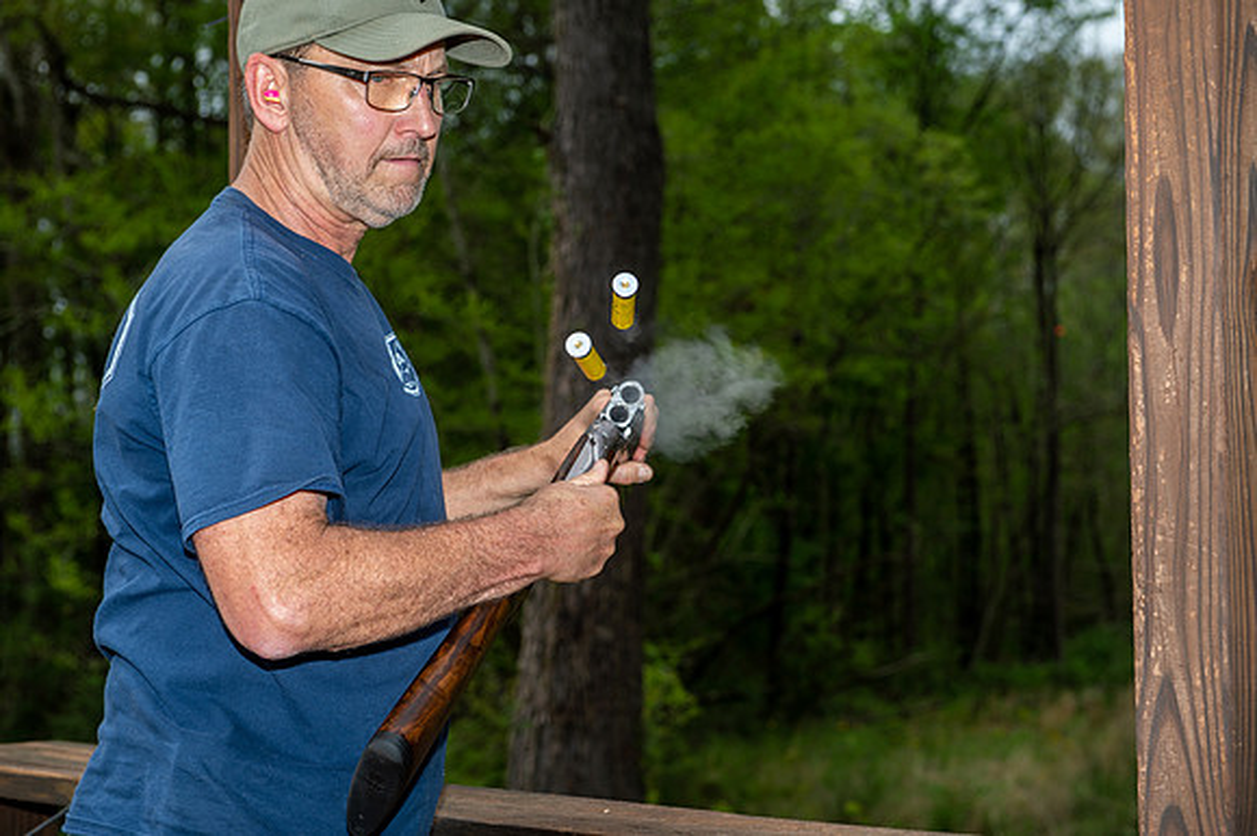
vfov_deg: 19.4
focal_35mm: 70
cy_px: 418
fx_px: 2443
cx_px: 628
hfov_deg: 28.9
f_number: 7.1
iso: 125
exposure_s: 1/250
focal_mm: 70
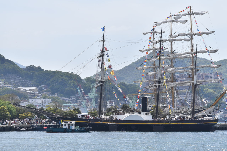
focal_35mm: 165
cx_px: 114
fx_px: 1041
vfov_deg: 8.3
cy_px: 76
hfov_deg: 12.4
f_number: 10
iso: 200
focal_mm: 110
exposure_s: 1/400
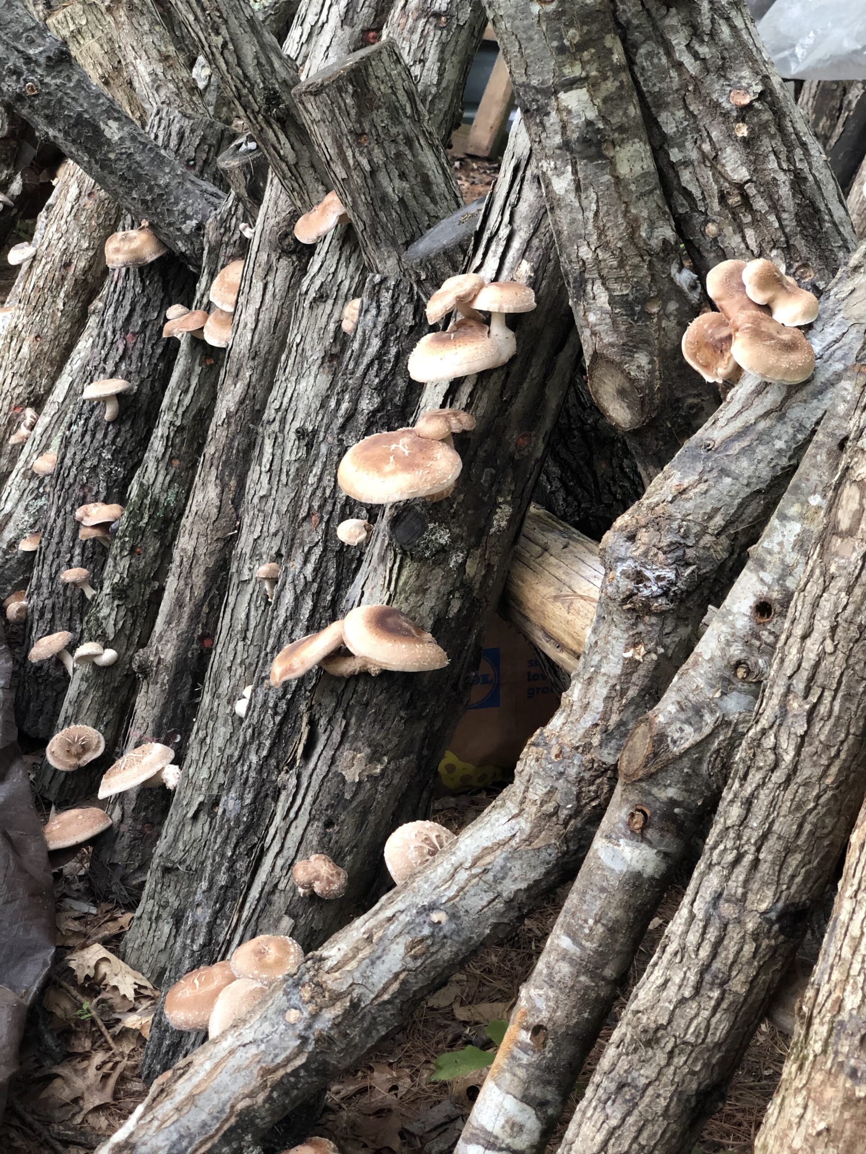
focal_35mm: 52
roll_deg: +0.0
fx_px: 1735
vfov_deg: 36.8
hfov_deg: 28.0
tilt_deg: -17.8
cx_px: 433
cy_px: 577
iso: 100
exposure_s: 1/60
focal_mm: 6
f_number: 2.4
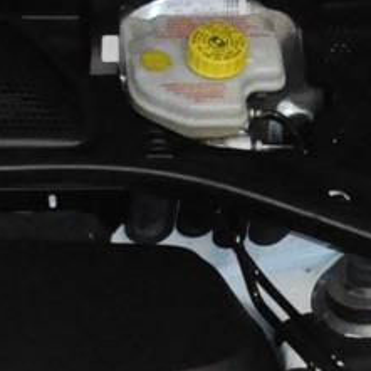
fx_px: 2608
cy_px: 838
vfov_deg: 7.7
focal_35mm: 215
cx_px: -171
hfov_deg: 8.0
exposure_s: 1/200
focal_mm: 23
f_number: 8
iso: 3200
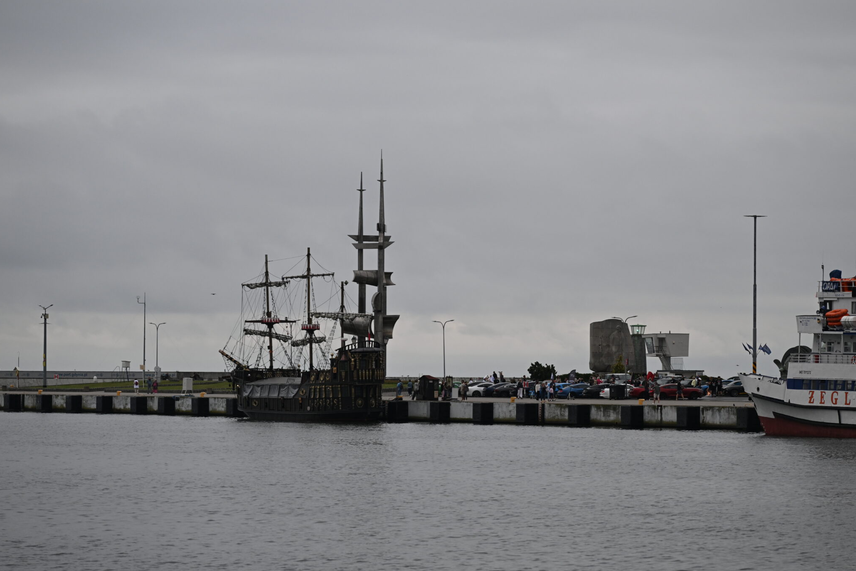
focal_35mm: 151
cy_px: 268
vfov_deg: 9.1
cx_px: 433
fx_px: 3591
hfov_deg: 13.6
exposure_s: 1/640
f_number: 4
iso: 400
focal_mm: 120
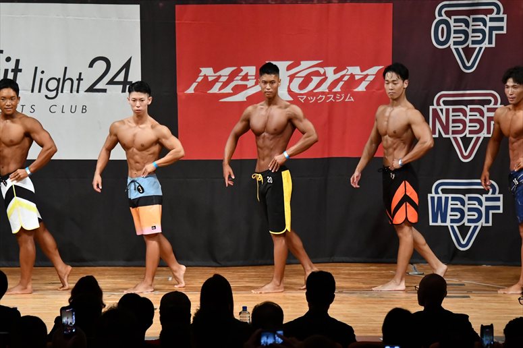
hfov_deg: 10.2
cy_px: 174
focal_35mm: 202
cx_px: 262
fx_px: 2933
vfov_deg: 6.8
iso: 7200
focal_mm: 135
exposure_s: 1/400
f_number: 5.6
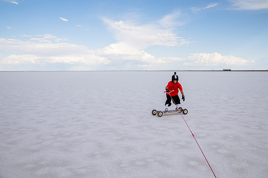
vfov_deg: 44.7
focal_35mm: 29
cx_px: 135
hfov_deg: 63.5
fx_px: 217
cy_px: 89
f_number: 5.6
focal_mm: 28
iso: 400
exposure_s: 1/2500
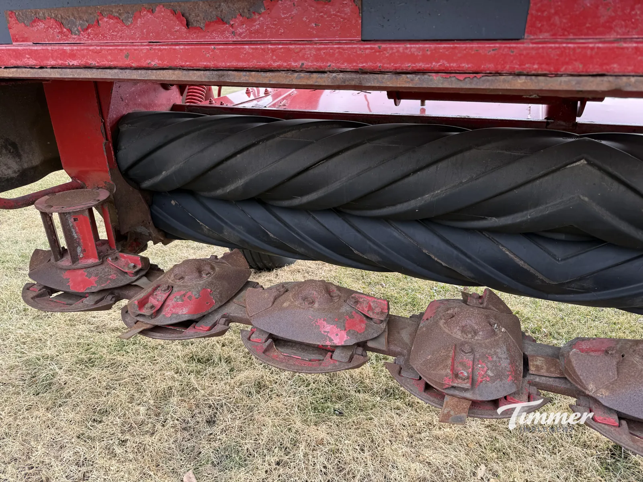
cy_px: 241
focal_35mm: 24
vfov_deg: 56.8
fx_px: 446
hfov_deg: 71.6
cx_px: 322
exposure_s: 1/445
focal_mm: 6.76
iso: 80
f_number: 1.78
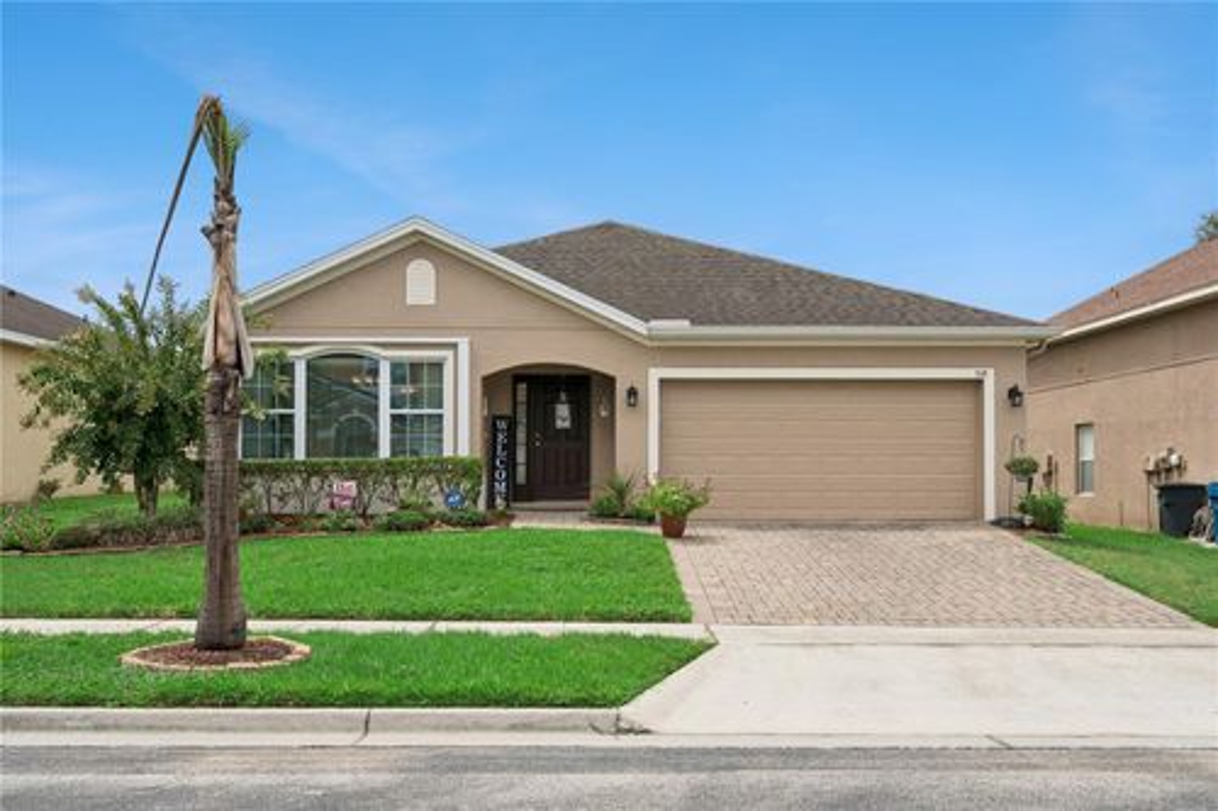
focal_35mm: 33
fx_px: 1116
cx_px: 609
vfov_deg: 39.9
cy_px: 406
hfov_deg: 57.2
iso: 800
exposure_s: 1/2000
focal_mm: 33
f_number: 10
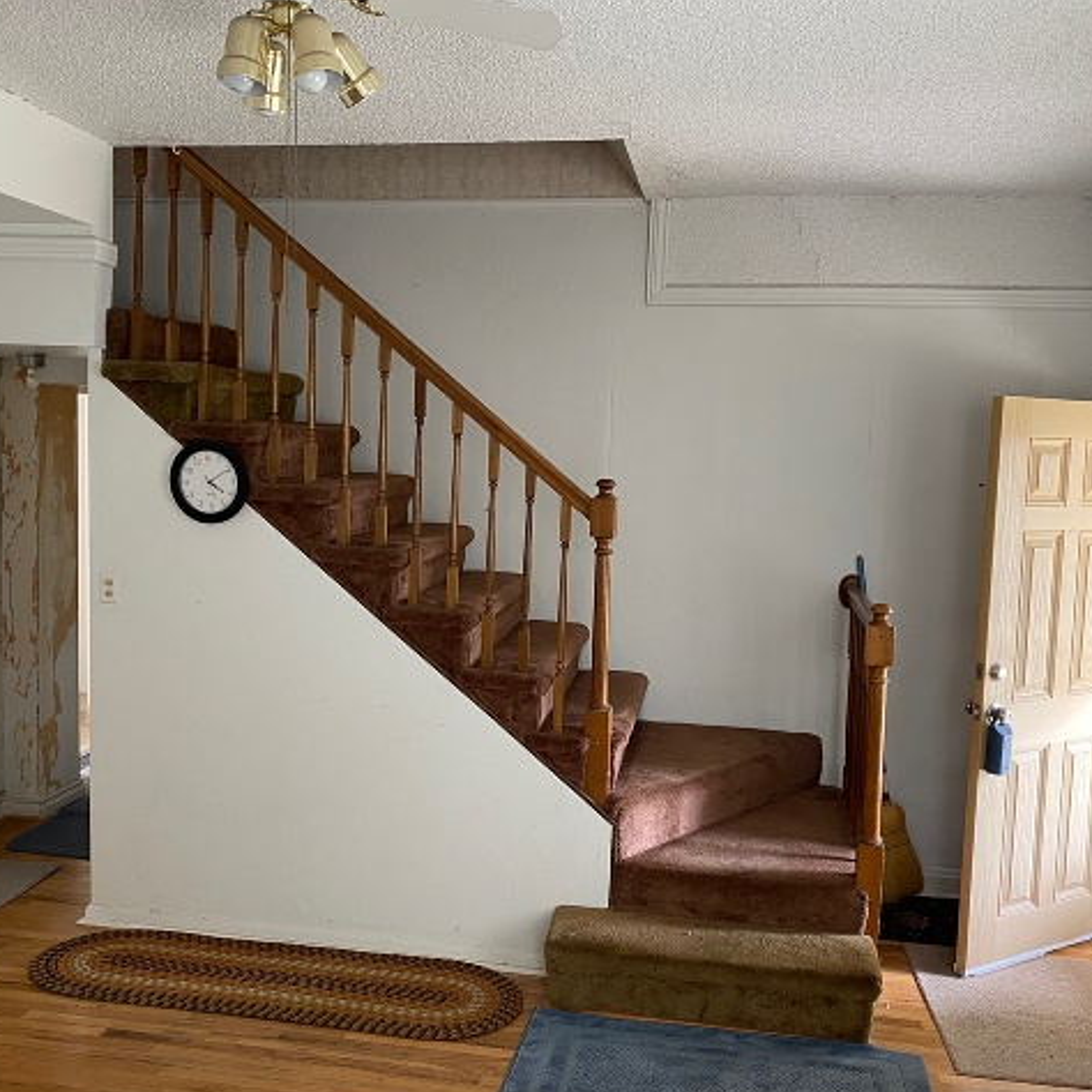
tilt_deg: -5.0
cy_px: 548
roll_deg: -1.4
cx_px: 555
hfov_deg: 52.5
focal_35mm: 31
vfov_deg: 52.5
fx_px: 1106
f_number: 1.8
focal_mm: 4.25
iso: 200
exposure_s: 1/60
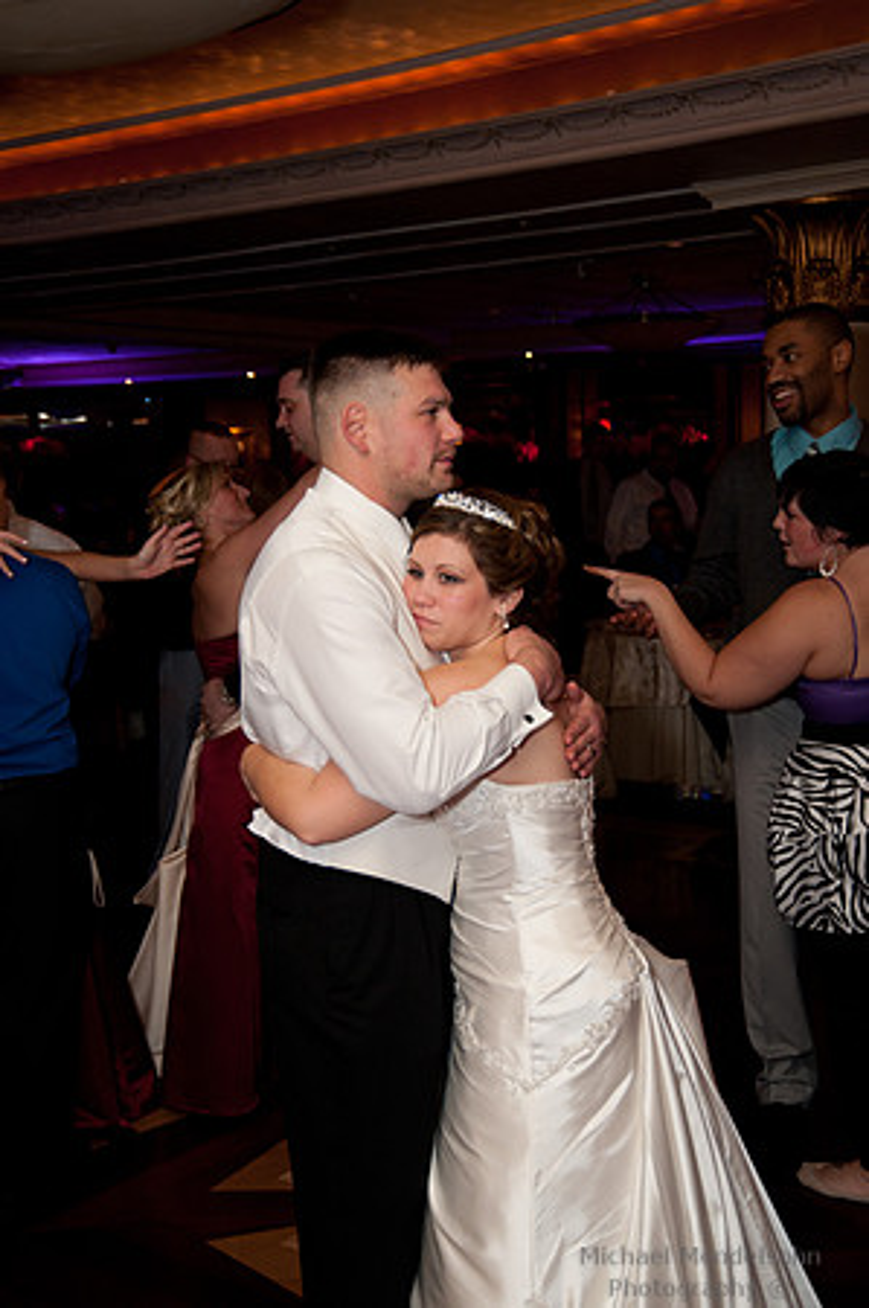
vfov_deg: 43.6
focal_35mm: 45
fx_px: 1633
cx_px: 434
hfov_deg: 29.8
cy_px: 654
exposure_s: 1/60
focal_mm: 45
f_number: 4.5
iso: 1250
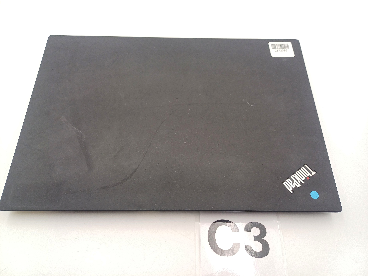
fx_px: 266
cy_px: 138
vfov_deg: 54.9
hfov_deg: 69.4
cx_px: 184
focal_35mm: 25
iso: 100
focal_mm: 4.65
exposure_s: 1/100
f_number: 1.8
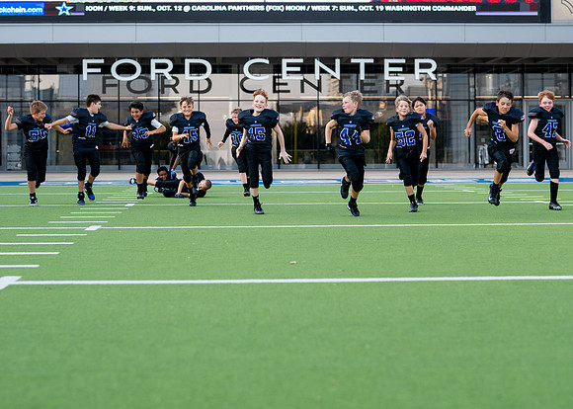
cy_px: 158
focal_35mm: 70
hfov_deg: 28.2
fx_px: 1139
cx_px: 252
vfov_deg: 20.3
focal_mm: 50
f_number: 2
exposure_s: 1/2000
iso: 400
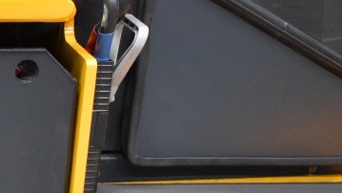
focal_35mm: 126
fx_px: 1143
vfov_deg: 9.4
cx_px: -224
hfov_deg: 15.3
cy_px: 290
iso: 1250
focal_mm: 24
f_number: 4.5
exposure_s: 1/50
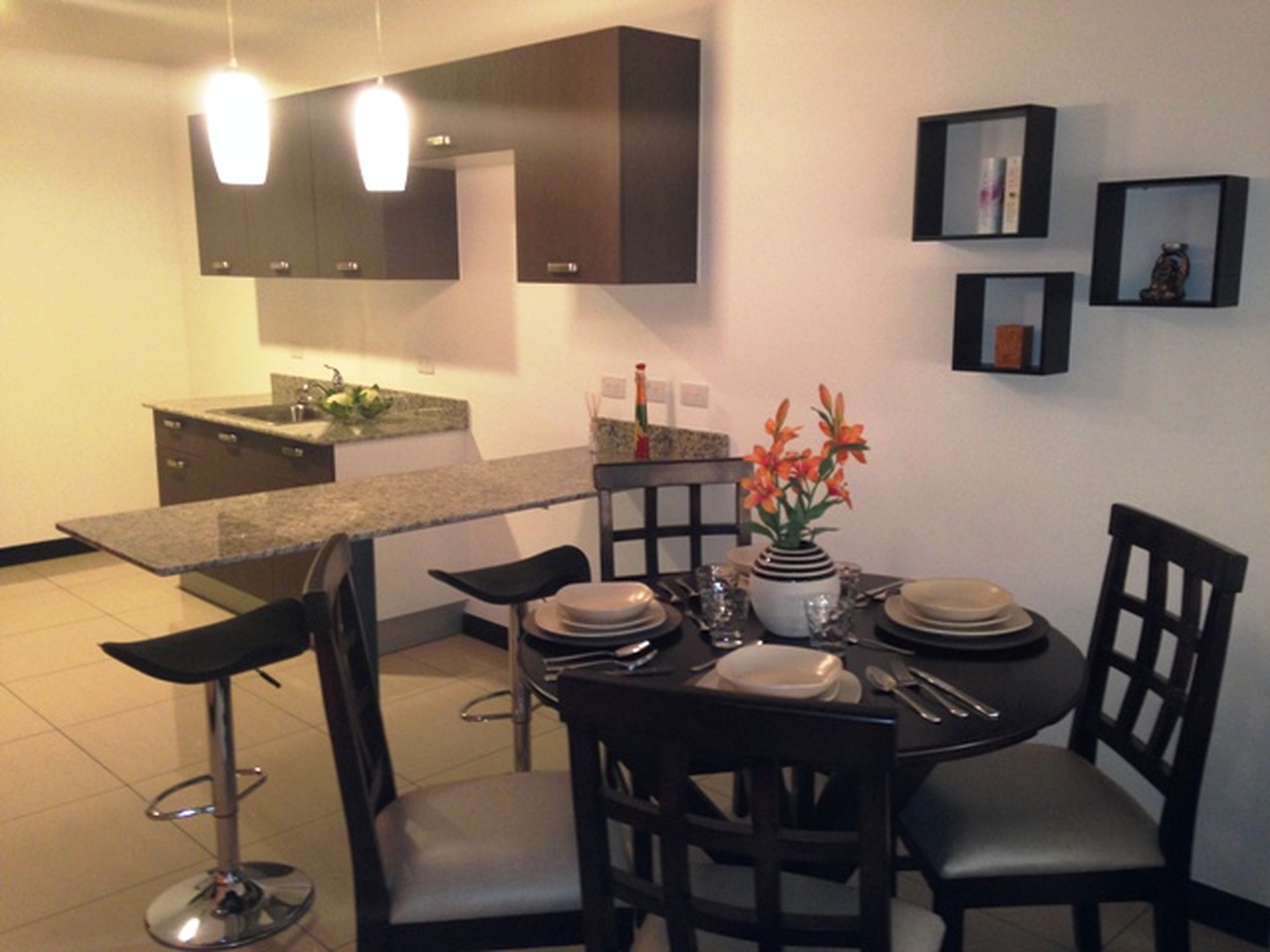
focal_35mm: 33
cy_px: 476
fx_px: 1211
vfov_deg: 42.9
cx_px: 635
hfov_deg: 55.4
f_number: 2.4
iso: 160
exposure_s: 1/20
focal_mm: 4.12
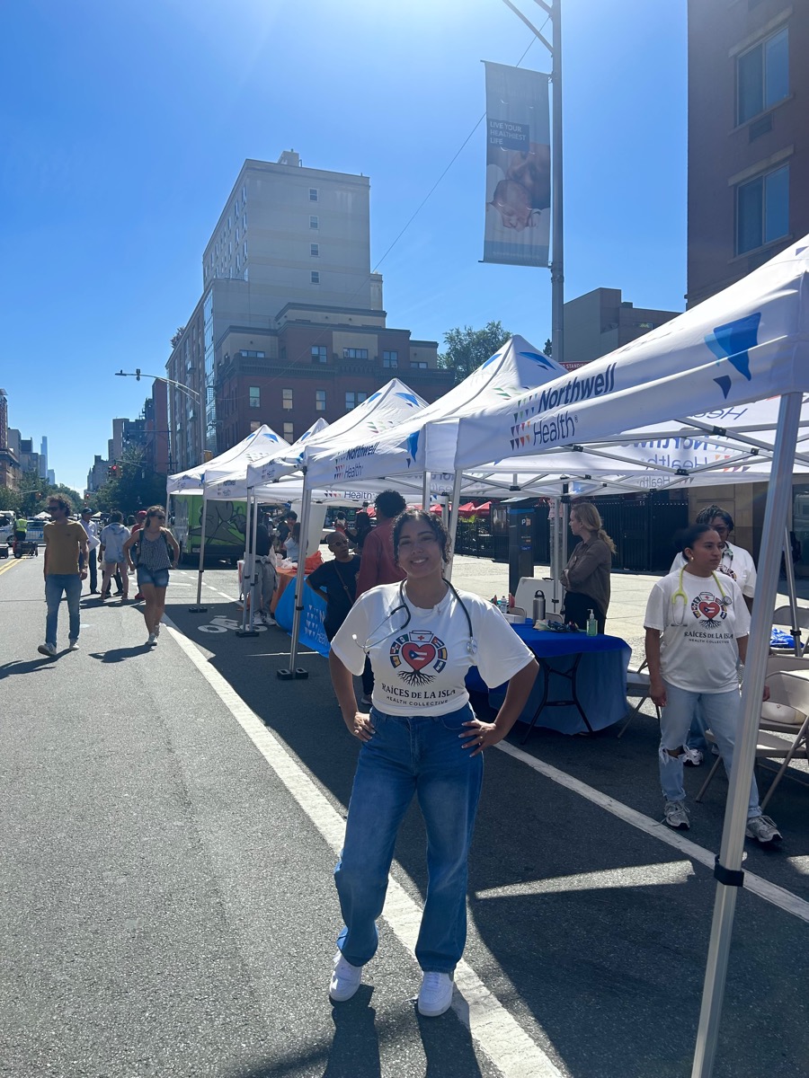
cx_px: 404
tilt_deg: -1.4
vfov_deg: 67.3
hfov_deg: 53.1
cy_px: 539
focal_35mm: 26
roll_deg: +0.3
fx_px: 810
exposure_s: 1/5587
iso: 50
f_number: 1.5
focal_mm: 5.7
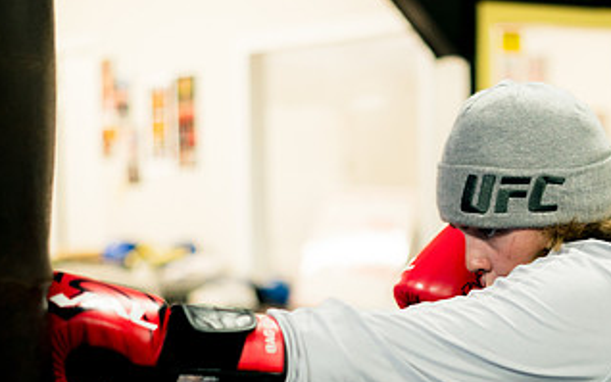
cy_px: 348
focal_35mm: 93
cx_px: 394
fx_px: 1549
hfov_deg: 22.2
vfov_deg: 13.9
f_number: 1.8
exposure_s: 1/500
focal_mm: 50
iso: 1600
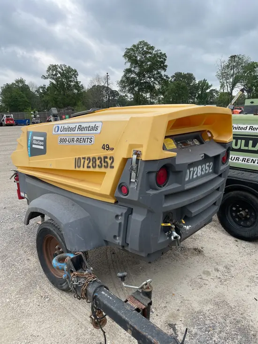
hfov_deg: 53.1
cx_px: 129
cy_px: 172
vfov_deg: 67.3
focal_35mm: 26
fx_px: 258
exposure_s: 1/1531
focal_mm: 4.2
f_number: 1.6
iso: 32
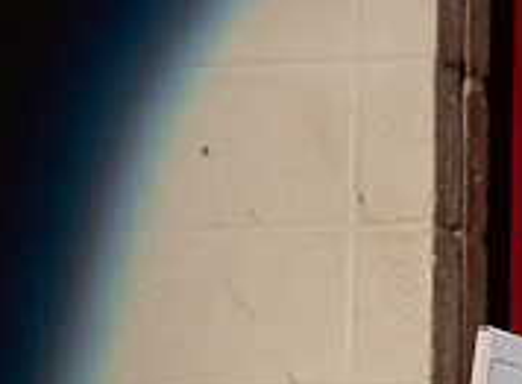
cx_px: 756
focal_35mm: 489
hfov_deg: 4.1
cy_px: 108
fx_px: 7325
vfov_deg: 3.0
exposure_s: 1/250
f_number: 2.8
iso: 3200
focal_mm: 140
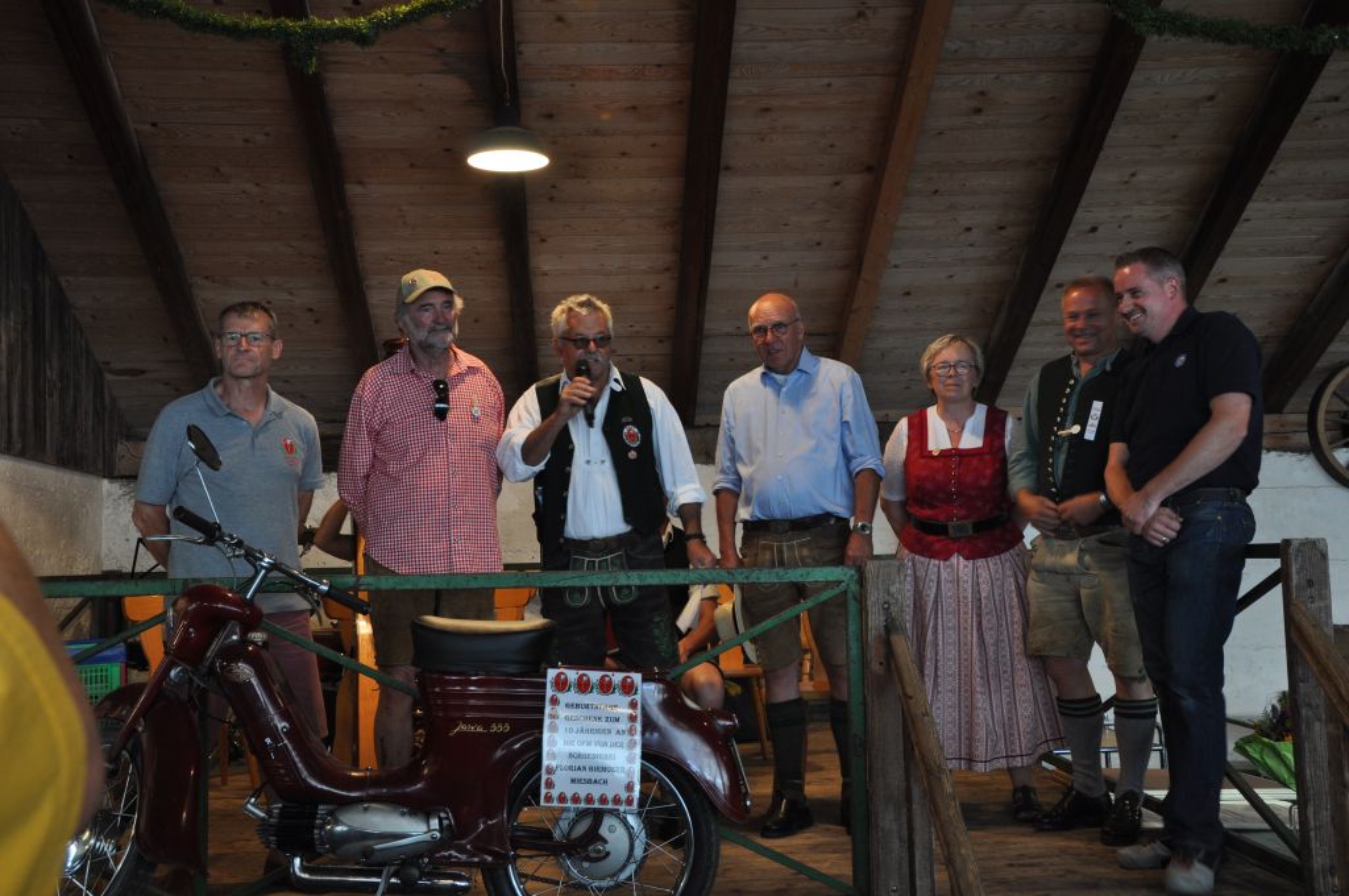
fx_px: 1460
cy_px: 448
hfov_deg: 49.6
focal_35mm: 39
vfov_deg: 34.1
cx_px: 674
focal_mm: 26
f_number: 6.3
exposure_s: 1/15
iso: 560
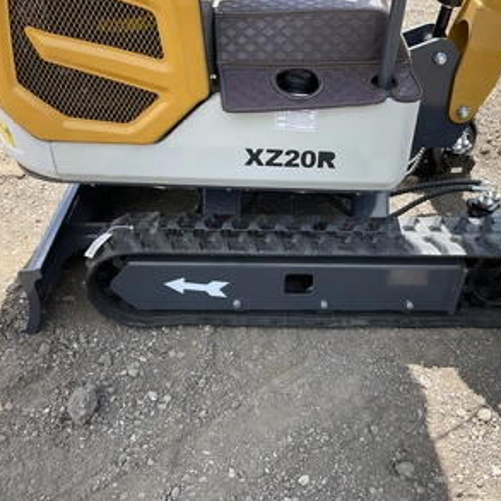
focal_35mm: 35
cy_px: 253
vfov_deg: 47.2
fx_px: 573
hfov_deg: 46.9
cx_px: 304
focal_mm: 3
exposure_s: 1/545
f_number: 1.8
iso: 25
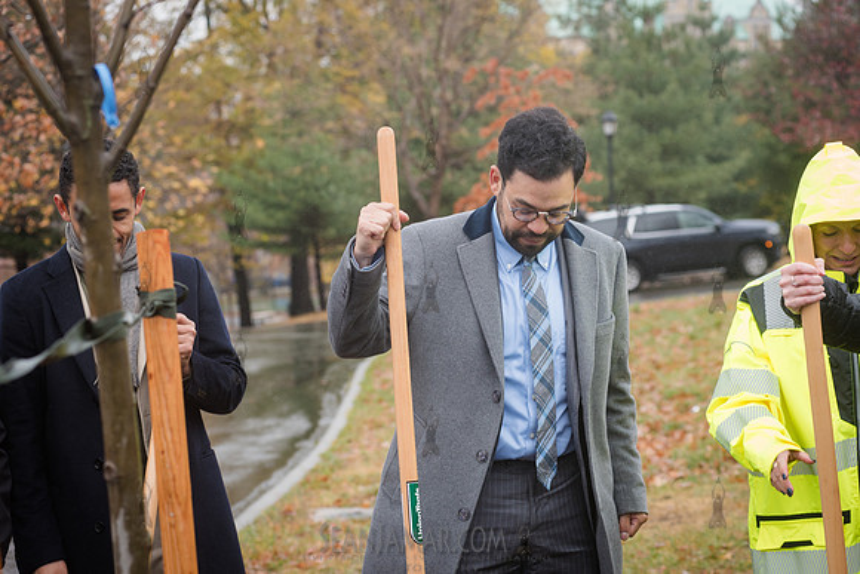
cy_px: 287
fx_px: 1911
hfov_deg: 25.4
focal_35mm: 80
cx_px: 430
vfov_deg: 17.1
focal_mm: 80
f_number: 5.6
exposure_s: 1/320
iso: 500
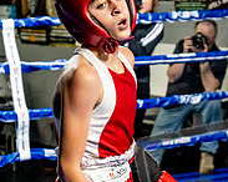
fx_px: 1045
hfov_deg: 12.4
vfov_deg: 9.9
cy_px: 159
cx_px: 137
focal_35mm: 155
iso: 5000
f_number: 2.8
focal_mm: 35
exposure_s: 1/800
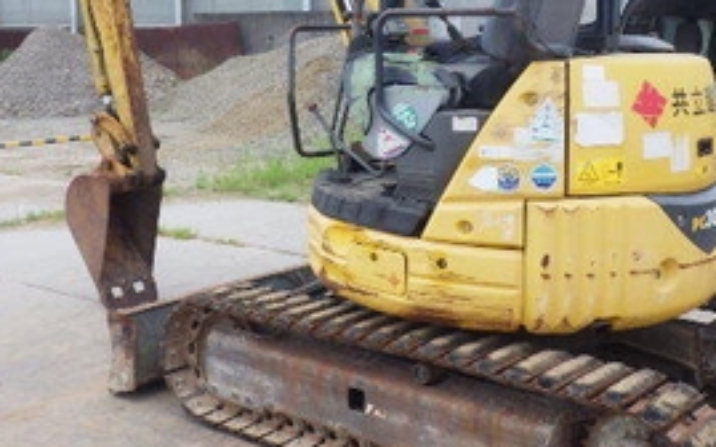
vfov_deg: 24.2
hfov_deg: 38.2
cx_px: 359
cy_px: 125
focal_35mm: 53
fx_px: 1034
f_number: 4.2
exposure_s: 1/1000
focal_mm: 5
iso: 250
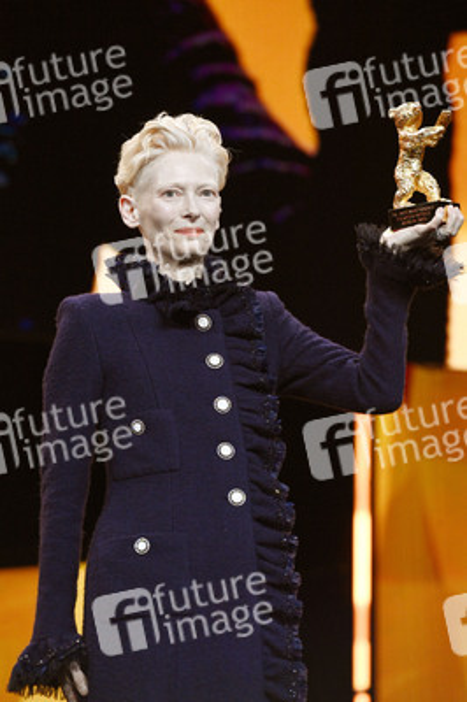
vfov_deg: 10.3
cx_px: 234
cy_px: 351
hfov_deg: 6.9
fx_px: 3898
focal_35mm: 200
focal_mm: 200
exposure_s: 1/250
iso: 6400
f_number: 5
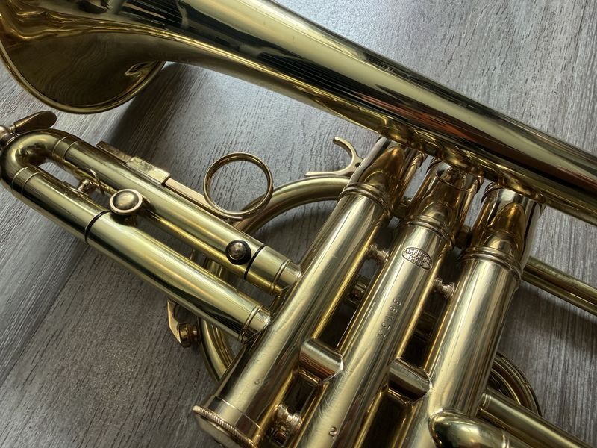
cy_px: 224
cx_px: 298
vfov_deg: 56.8
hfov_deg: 71.6
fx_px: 414
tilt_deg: -64.1
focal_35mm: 24
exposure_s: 1/121
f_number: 2.2
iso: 160
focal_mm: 2.22
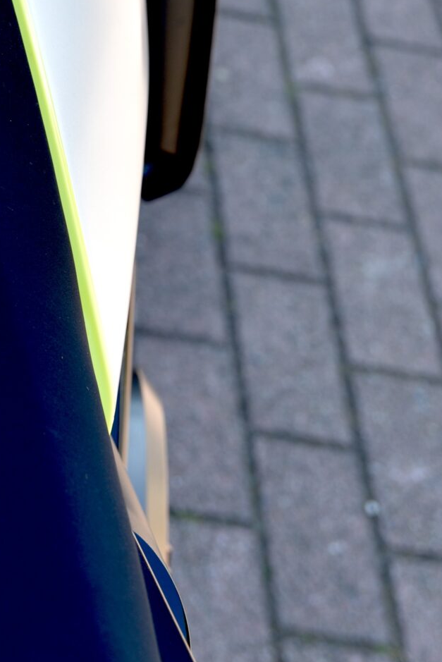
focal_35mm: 120
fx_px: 2207
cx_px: -85
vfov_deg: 16.6
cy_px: -20
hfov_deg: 11.2
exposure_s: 1/80
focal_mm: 44
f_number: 4.5
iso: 100
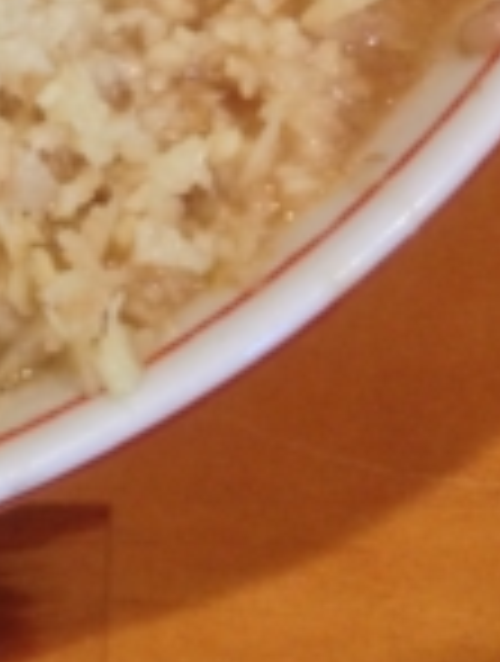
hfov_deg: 13.5
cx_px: -104
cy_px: -293
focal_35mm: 107
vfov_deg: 16.8
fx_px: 2052
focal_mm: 4.28
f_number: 2.4
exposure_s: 1/20
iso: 160
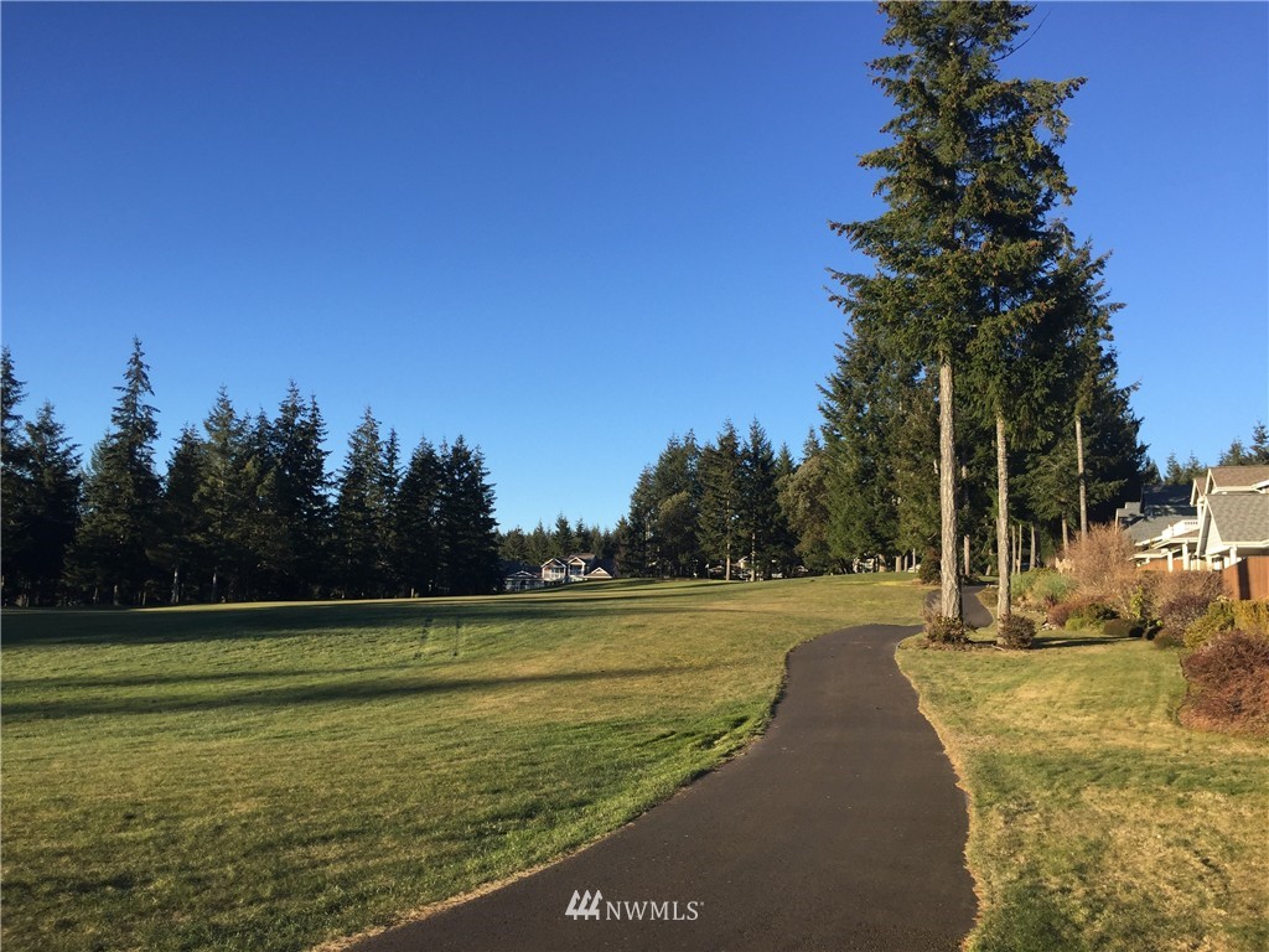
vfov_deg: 48.2
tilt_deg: +6.1
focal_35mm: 29
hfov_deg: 61.7
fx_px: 1063
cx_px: 634
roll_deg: -1.7
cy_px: 476
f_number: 2.2
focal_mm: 4.15
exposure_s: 1/860
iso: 32
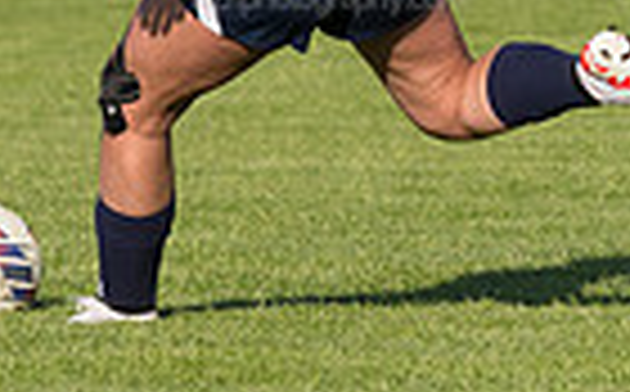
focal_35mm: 1270
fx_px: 21770
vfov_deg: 1.0
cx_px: 328
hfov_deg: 1.7
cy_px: -144
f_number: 5.6
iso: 250
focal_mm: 200
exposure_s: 1/1600
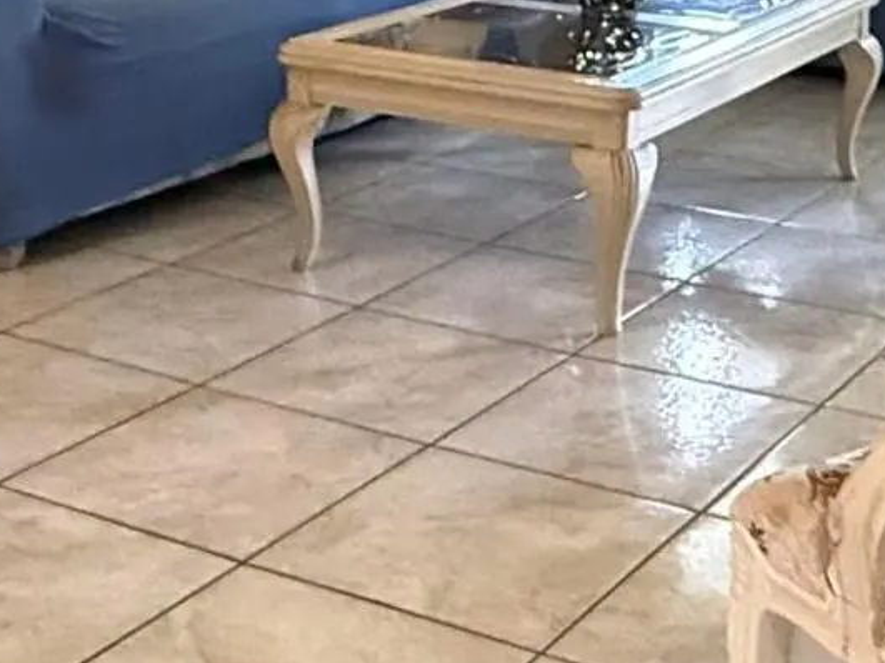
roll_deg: -0.3
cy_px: -200
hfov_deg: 25.6
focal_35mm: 76
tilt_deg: -4.0
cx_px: 508
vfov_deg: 18.1
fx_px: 1943
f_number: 2.2
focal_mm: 2.22
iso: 1000
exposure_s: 1/60
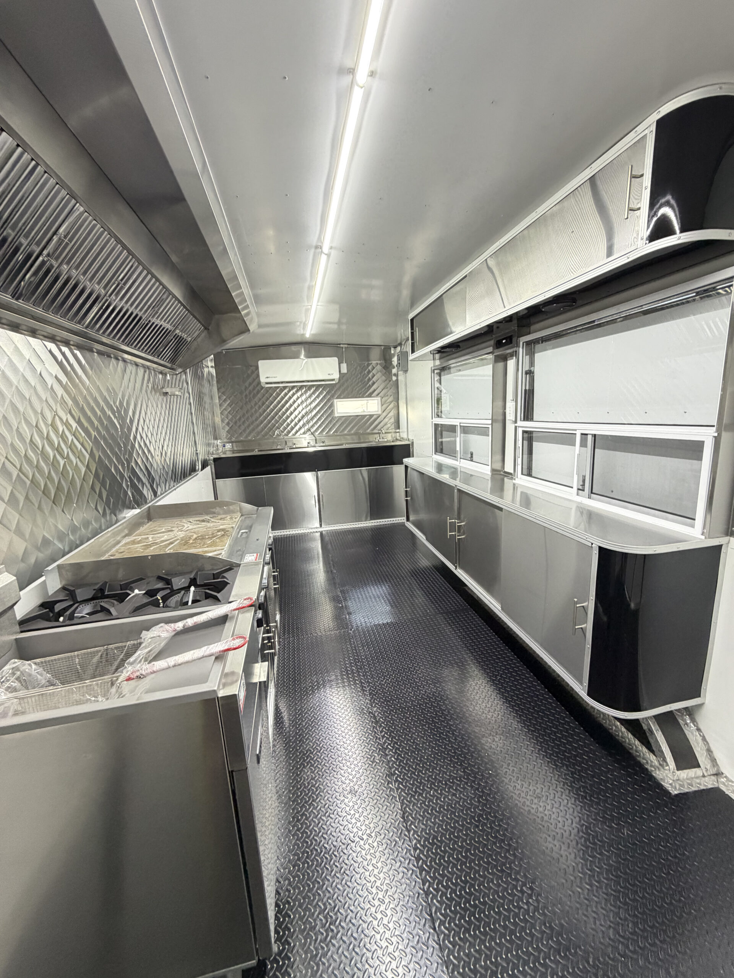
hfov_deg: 85.7
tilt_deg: -8.8
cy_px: 489
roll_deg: +3.7
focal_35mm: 14
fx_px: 396
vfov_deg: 102.1
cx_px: 367
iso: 320
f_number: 2.2
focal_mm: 2.22
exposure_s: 1/60
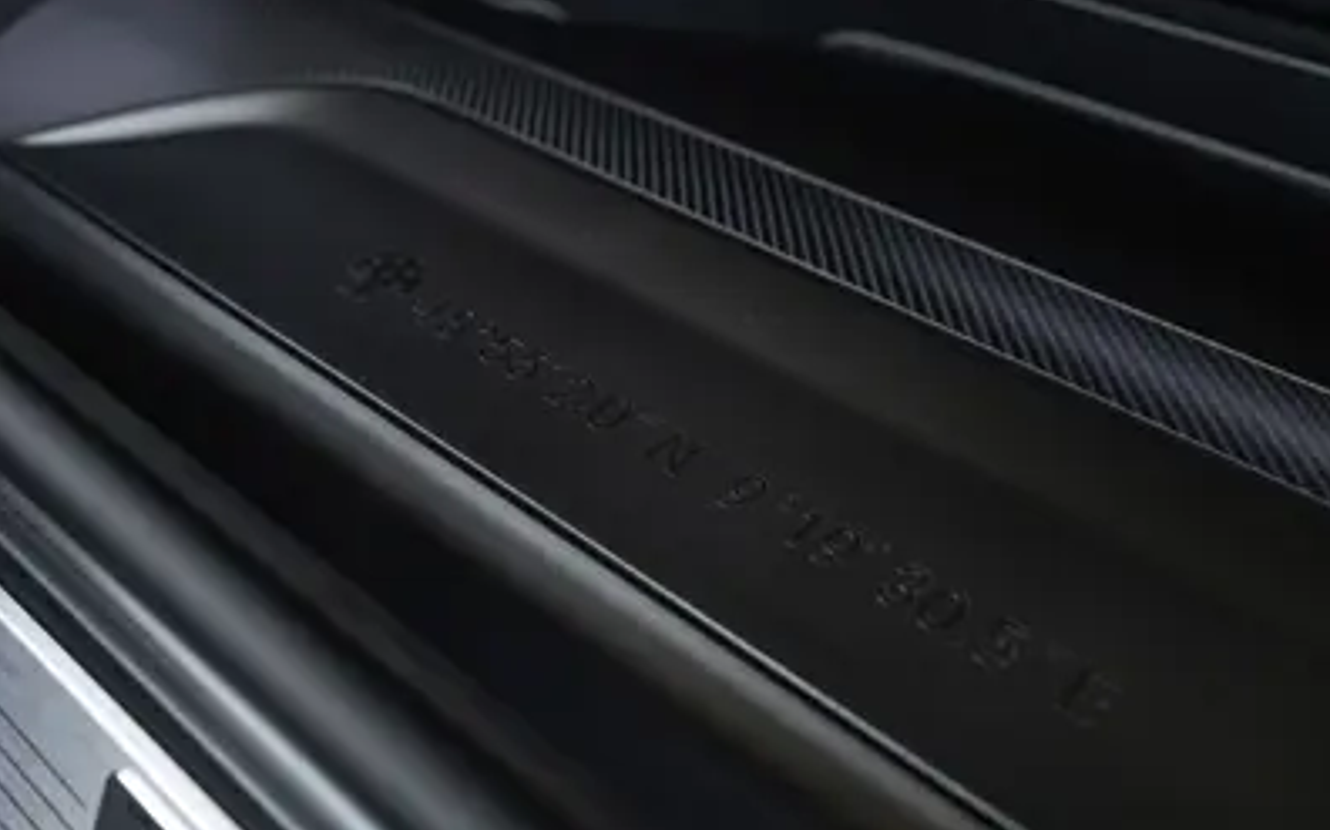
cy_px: 433
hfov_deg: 55.4
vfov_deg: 36.2
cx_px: 665
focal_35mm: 35
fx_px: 1268
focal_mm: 34
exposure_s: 1/20
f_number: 4
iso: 640
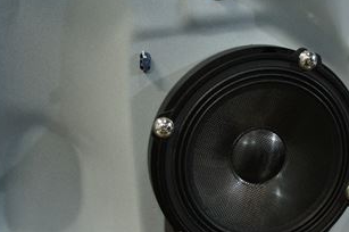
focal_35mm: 44
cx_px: 217
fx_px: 426
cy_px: 141
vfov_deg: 30.4
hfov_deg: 44.2
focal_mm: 18
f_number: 3.5
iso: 1600
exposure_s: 1/50
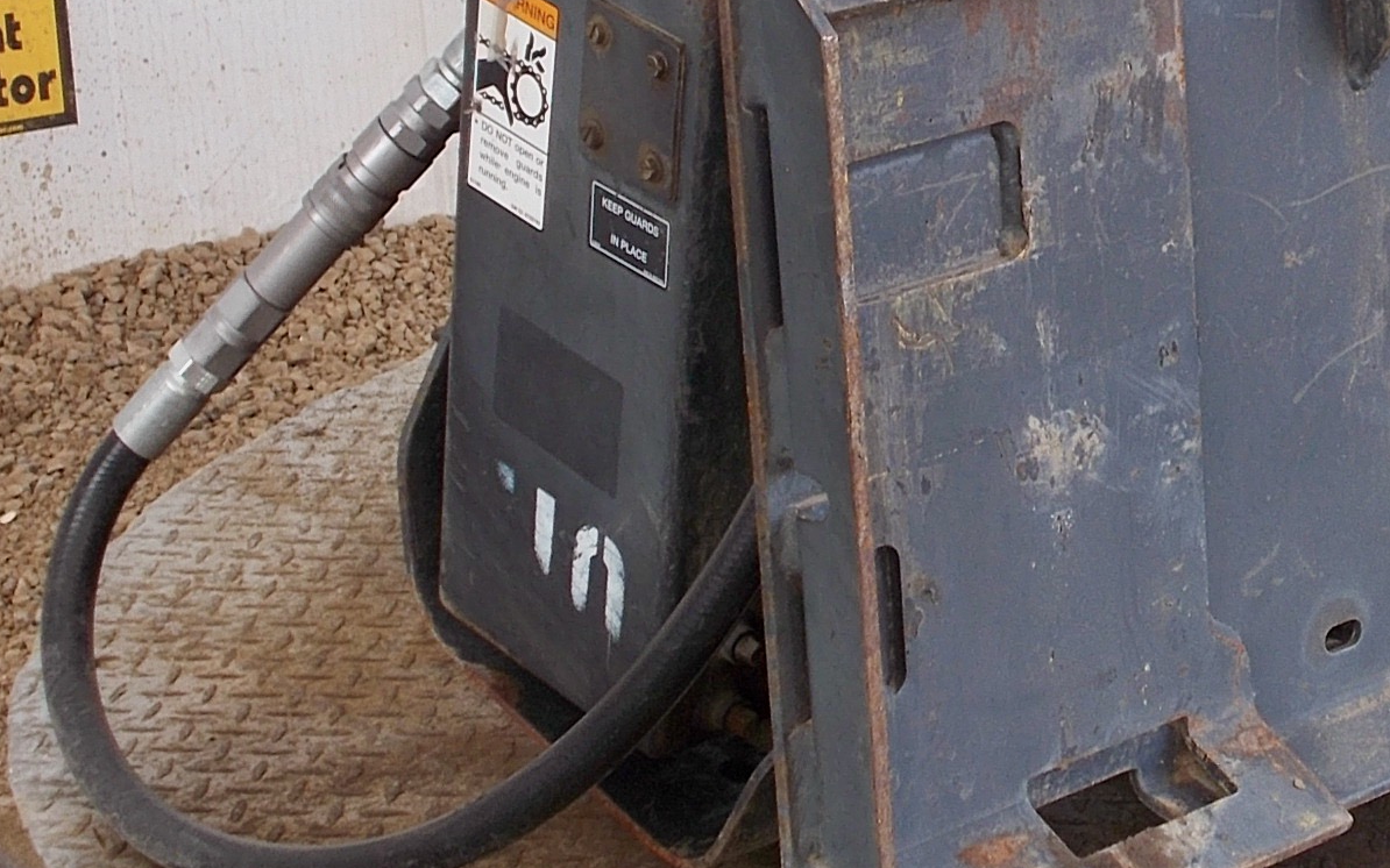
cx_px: 1211
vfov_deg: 11.2
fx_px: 4432
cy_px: 179
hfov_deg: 17.6
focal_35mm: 117
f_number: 4.9
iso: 80
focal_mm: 10.3
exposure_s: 1/30
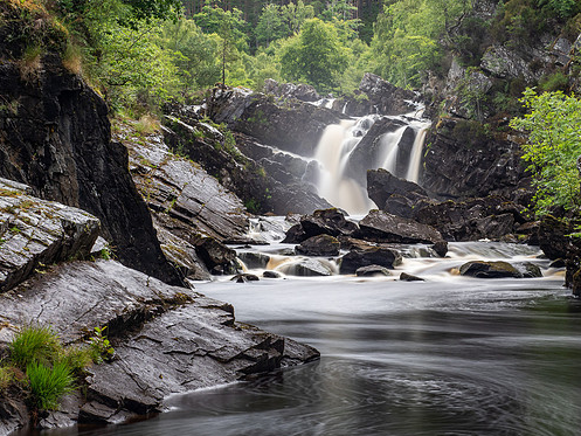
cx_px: 332
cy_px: 218
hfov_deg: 18.7
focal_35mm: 105
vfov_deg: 14.1
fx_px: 1763
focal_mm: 45
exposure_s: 30
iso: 200
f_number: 7.1
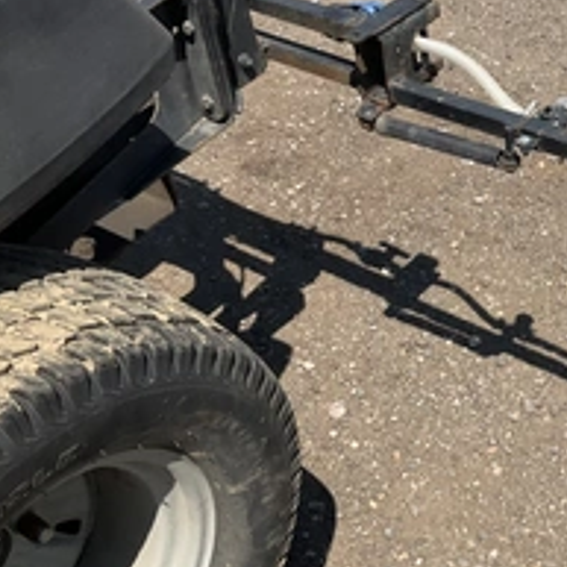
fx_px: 982
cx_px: 573
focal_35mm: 53
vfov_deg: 32.0
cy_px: 206
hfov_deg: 29.9
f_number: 1.8
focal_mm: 3
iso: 25
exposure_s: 1/1675
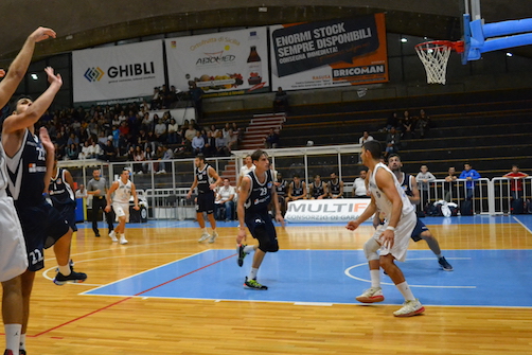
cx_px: 167
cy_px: 170
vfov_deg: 31.2
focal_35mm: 43
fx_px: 636
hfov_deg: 44.6
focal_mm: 18
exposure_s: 1/400
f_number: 3.5
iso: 3200
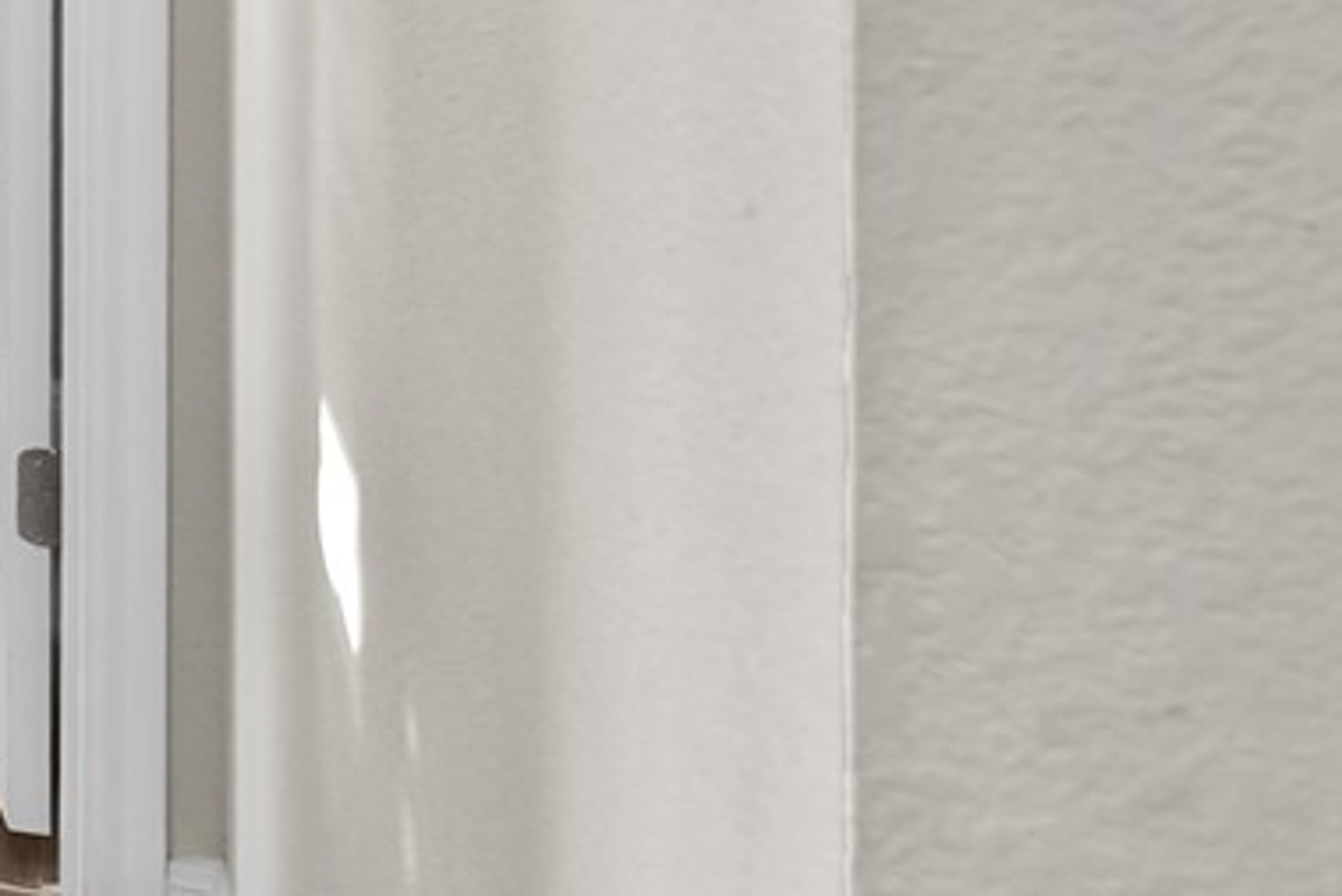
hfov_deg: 16.2
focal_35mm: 86
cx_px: -1551
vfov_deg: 14.5
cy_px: -560
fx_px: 3207
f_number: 2.8
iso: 200
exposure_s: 1/15
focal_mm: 10
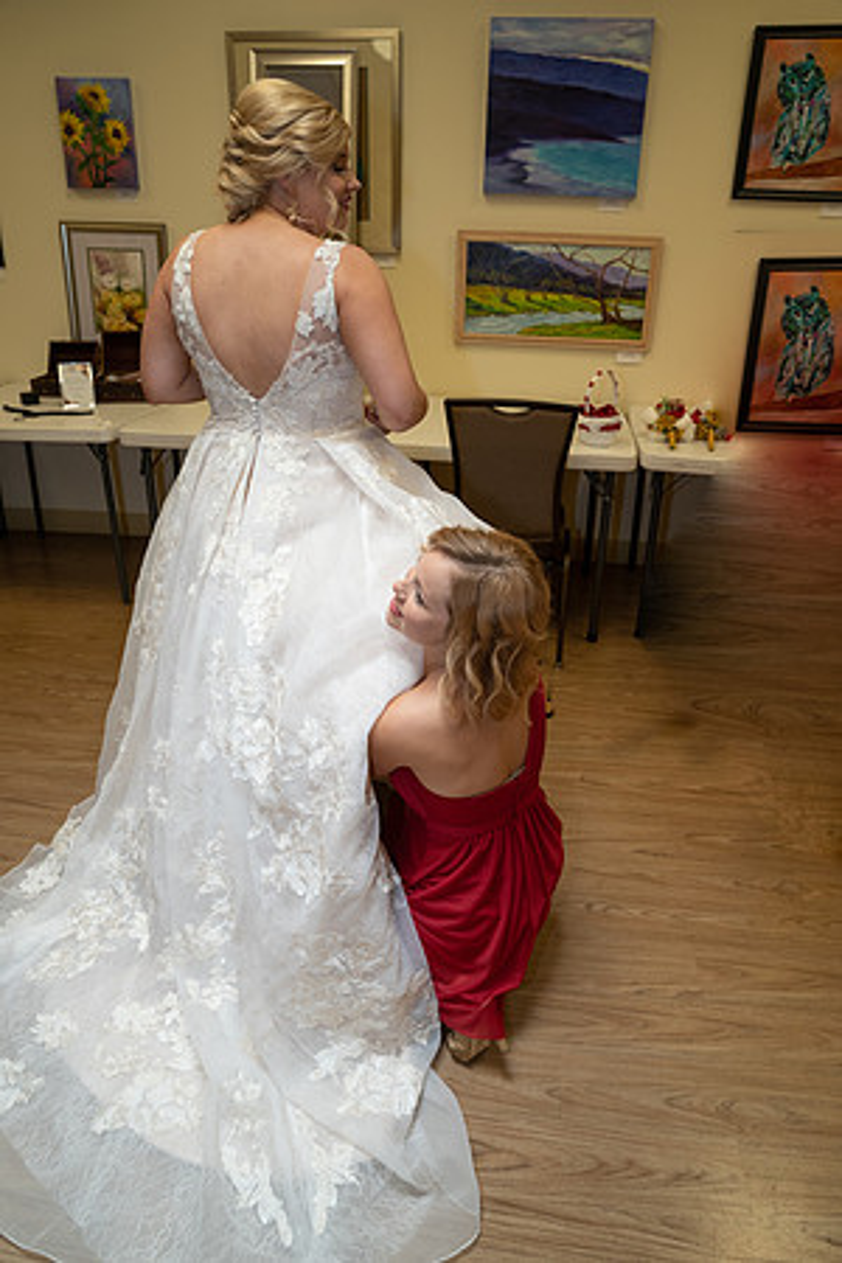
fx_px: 842
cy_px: 632
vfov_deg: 73.7
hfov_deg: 53.1
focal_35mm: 24
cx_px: 421
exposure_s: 1/200
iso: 2000
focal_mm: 24
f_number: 5
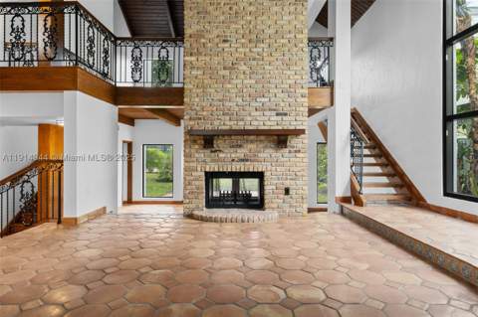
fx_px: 279
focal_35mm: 21
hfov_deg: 81.3
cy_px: 158
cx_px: 239
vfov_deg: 59.4
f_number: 8
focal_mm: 21
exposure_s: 1
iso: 320
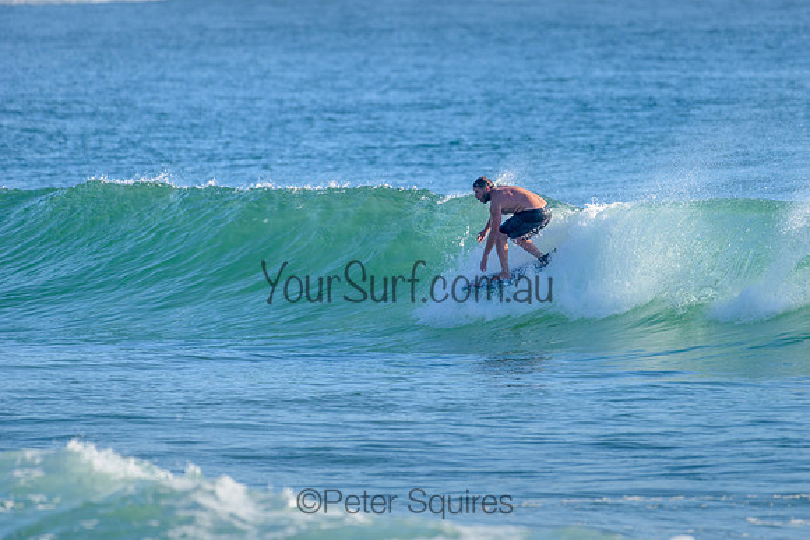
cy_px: 233
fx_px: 13795
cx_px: 497
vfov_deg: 2.2
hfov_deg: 3.4
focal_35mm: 613
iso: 280
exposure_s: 1/2000
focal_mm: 500
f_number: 5.6
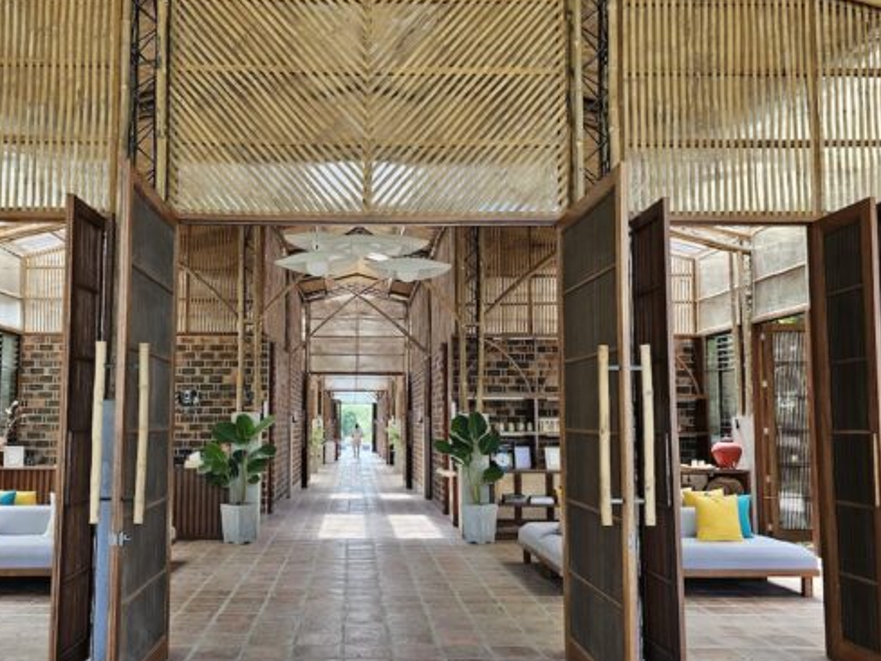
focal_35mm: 33
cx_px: 359
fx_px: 840
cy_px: 353
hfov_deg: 55.0
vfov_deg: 42.9
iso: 80
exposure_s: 1/180
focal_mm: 6.3
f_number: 1.7
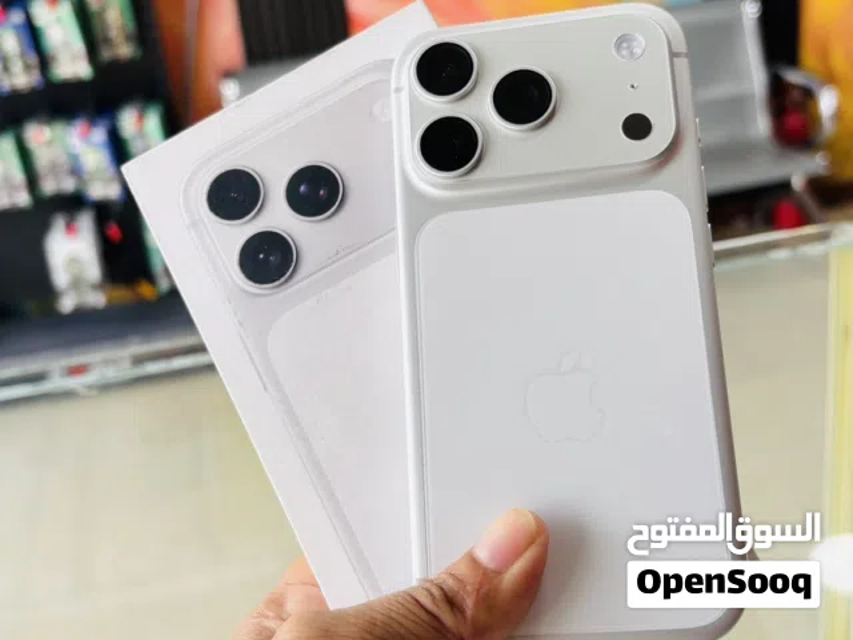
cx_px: 426
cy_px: 320
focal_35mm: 26
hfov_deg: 67.3
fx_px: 641
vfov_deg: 53.1
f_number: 1.6
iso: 40
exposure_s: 1/163
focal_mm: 5.96
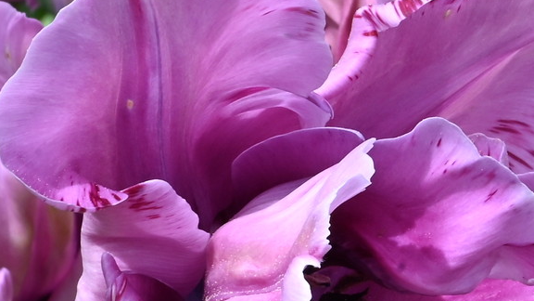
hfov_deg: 12.6
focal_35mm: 171
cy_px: 239
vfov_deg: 7.1
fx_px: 2421
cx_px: 382
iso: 250
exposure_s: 1/60
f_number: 22
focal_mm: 49
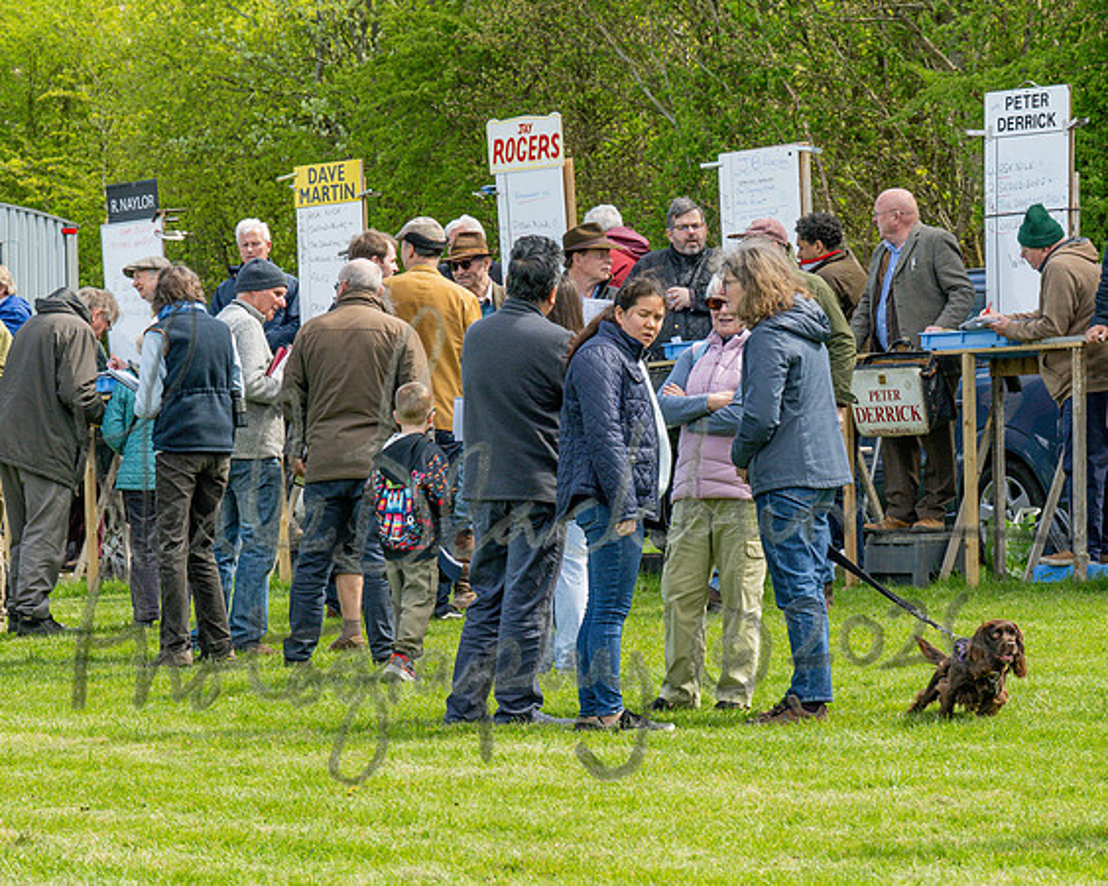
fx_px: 6589
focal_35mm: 201
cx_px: 585
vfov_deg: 7.7
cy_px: 443
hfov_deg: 9.6
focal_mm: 101
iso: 200
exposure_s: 1/400
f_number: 9
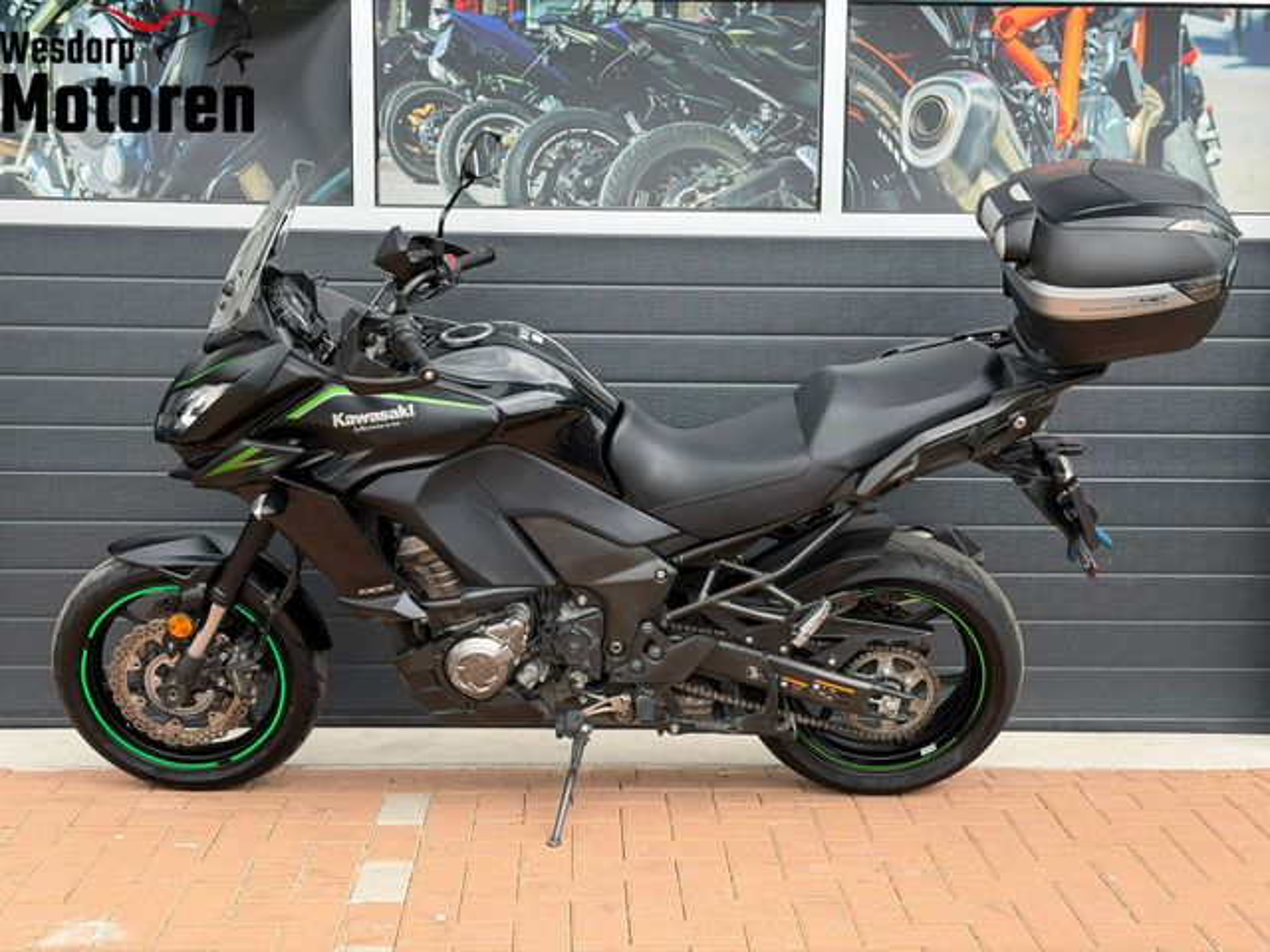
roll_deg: -0.3
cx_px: 635
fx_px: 1761
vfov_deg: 30.3
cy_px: 476
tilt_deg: -5.4
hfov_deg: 39.7
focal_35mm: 48
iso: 80
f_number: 1.78
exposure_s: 1/1041
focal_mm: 6.76
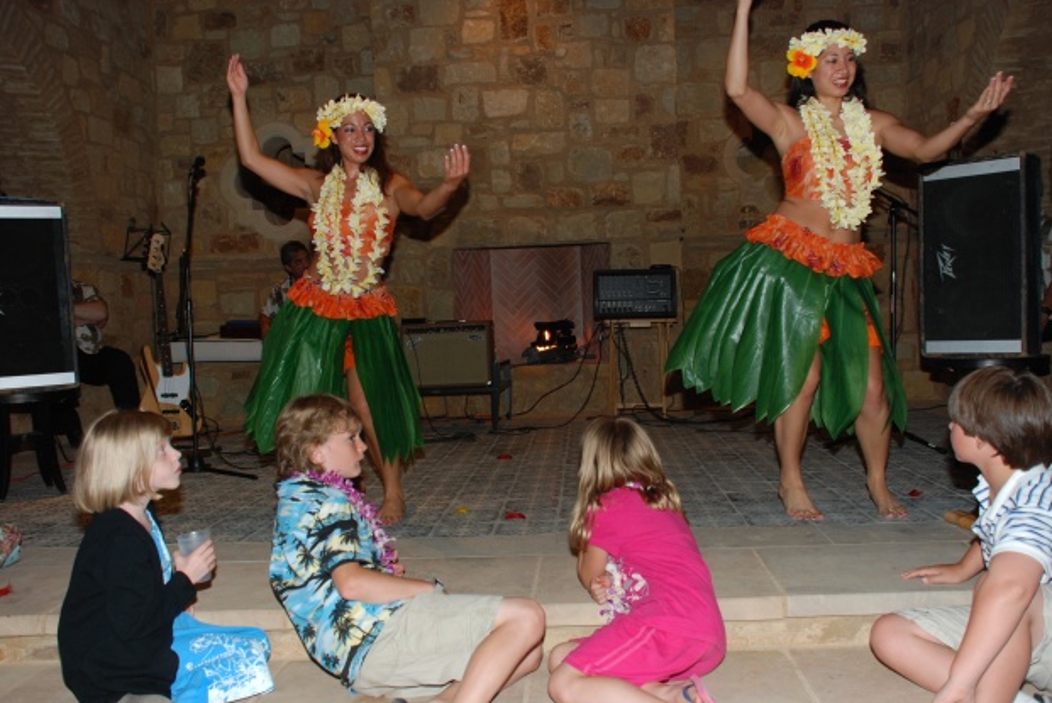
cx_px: 535
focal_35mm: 34
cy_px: 352
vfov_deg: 38.9
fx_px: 994
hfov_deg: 55.8
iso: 320
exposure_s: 1/60
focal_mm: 22
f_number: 4
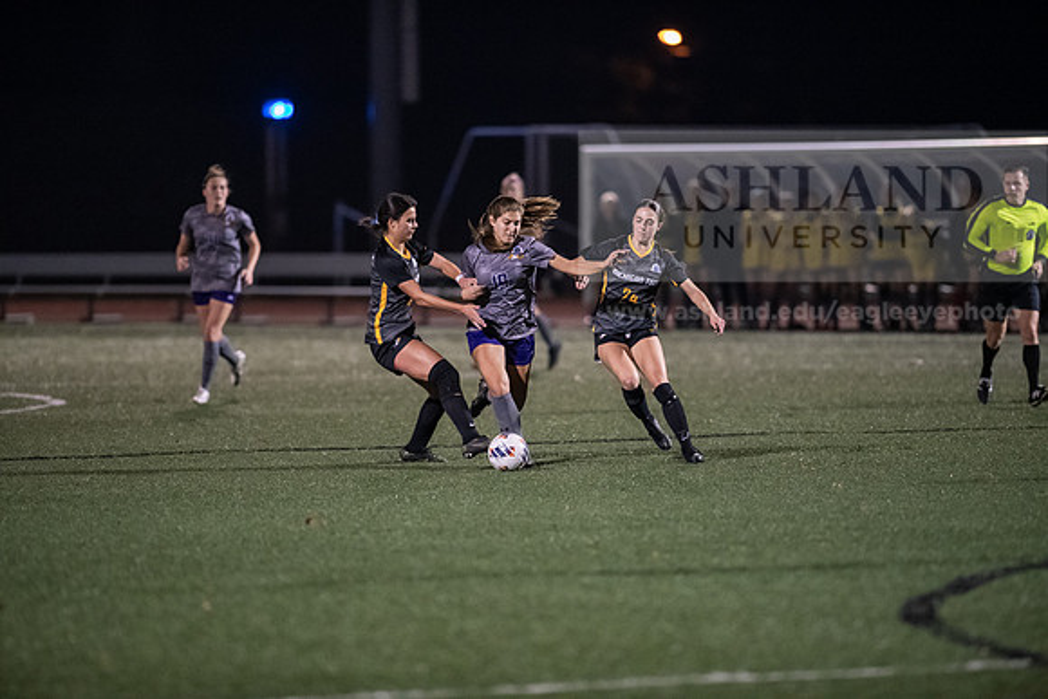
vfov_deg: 4.6
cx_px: 524
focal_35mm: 300
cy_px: 350
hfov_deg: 6.9
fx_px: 8735
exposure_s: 1/1000
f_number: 2.8
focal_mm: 300
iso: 8000
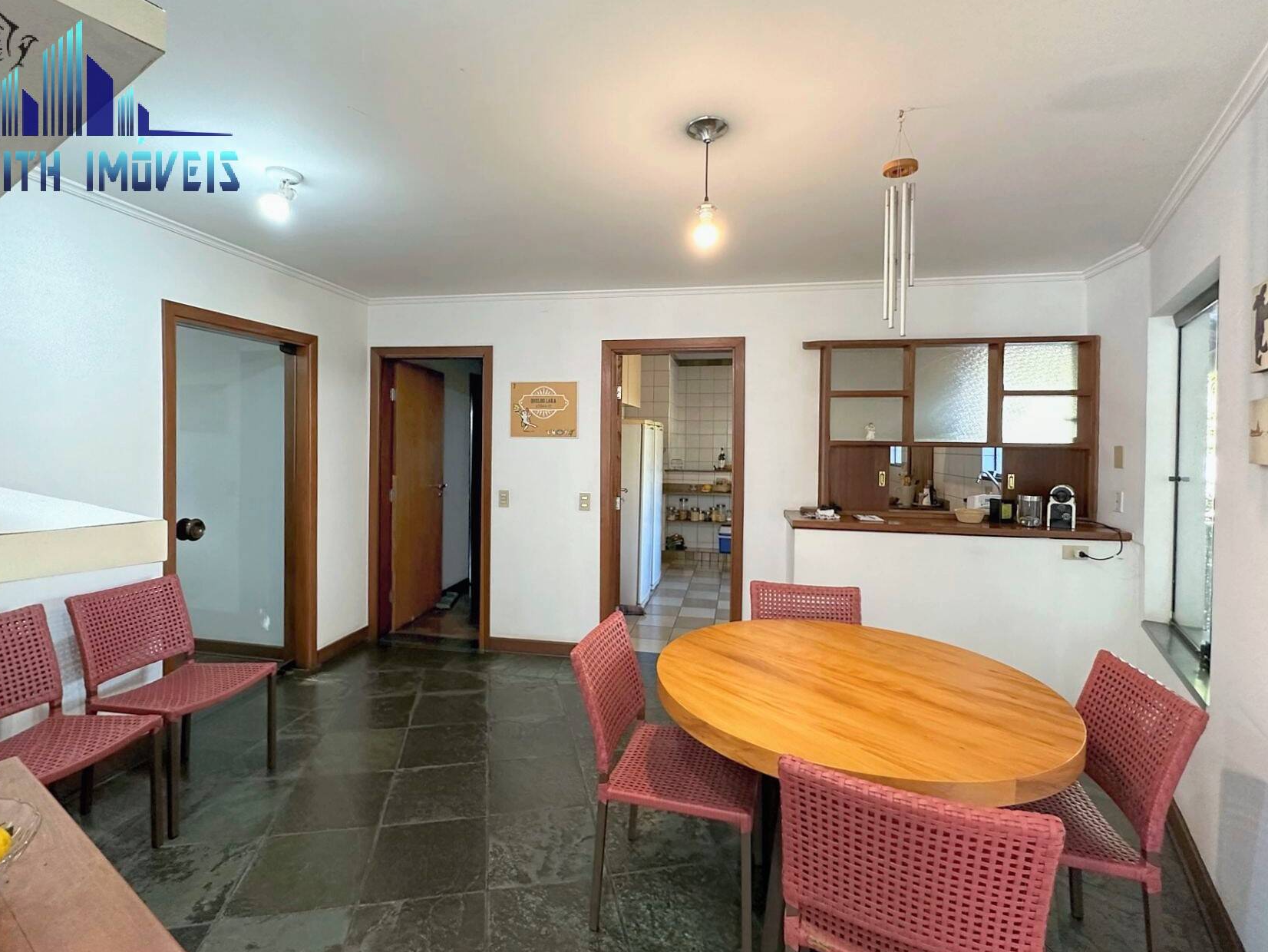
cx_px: 605
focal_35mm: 16
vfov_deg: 77.9
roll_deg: -0.7
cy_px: 519
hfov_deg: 94.4
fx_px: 586
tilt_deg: -3.5
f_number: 2.2
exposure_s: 1/60
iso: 250
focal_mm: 2.22
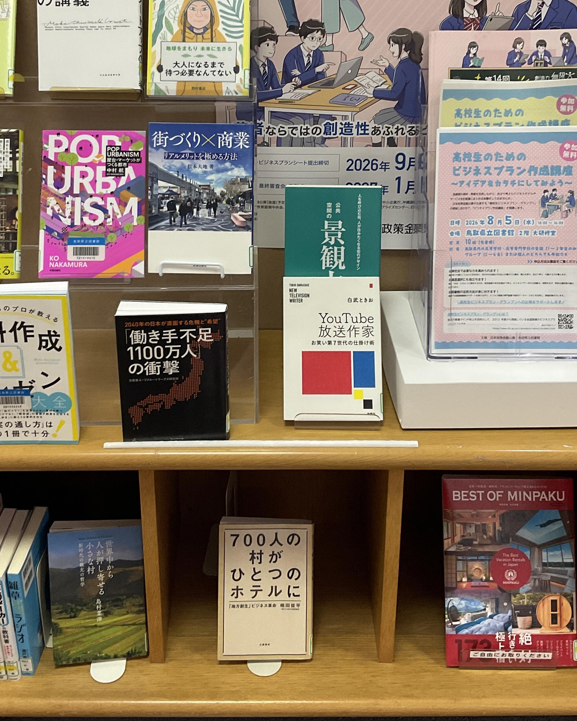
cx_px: 269
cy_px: 230
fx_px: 982
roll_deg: +0.2
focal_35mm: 46
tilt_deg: -23.9
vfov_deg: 39.8
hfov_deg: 32.7
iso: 100
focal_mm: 3
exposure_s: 1/60
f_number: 1.8
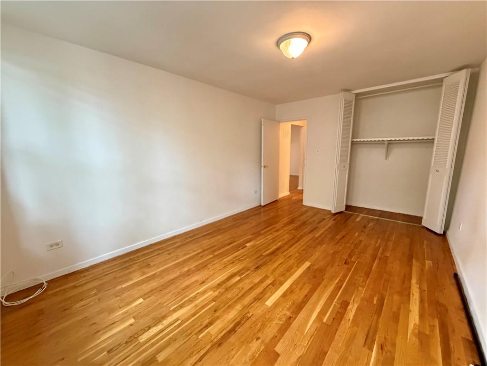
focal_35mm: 14
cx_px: 244
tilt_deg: -9.8
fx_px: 197
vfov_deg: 85.7
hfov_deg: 102.1
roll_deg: +0.6
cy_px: 183
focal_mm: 2.22
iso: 800
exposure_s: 1/60
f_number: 2.2
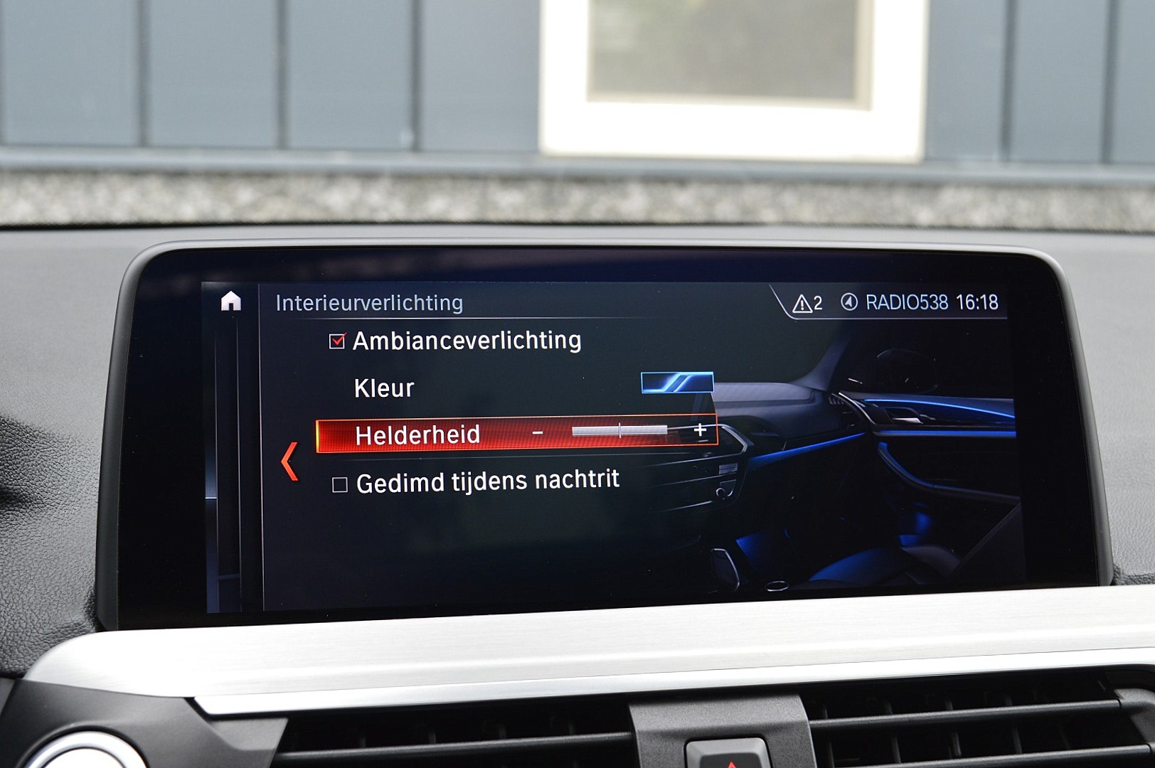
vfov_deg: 26.4
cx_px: 578
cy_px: 384
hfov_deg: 38.9
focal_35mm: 51
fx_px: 1635
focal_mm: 34
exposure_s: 1/60
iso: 450
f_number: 8
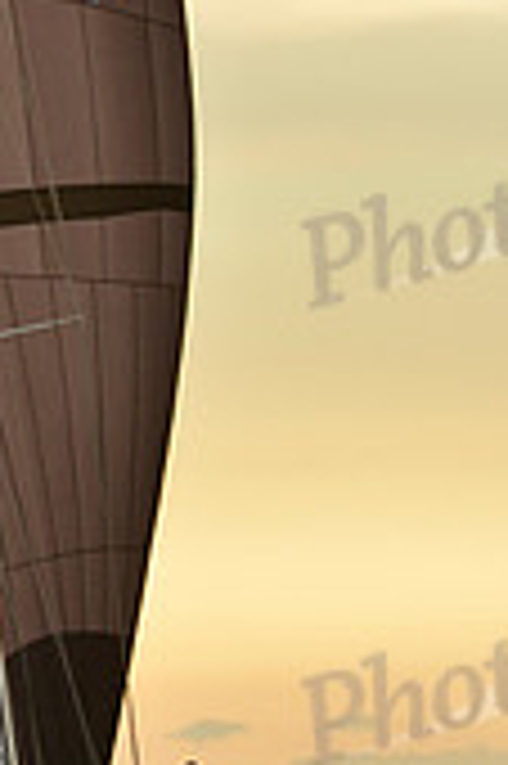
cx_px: 70
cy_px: 22
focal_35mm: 478
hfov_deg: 2.9
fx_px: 10138
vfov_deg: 4.3
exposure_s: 1/500
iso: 400
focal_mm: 140
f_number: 6.3
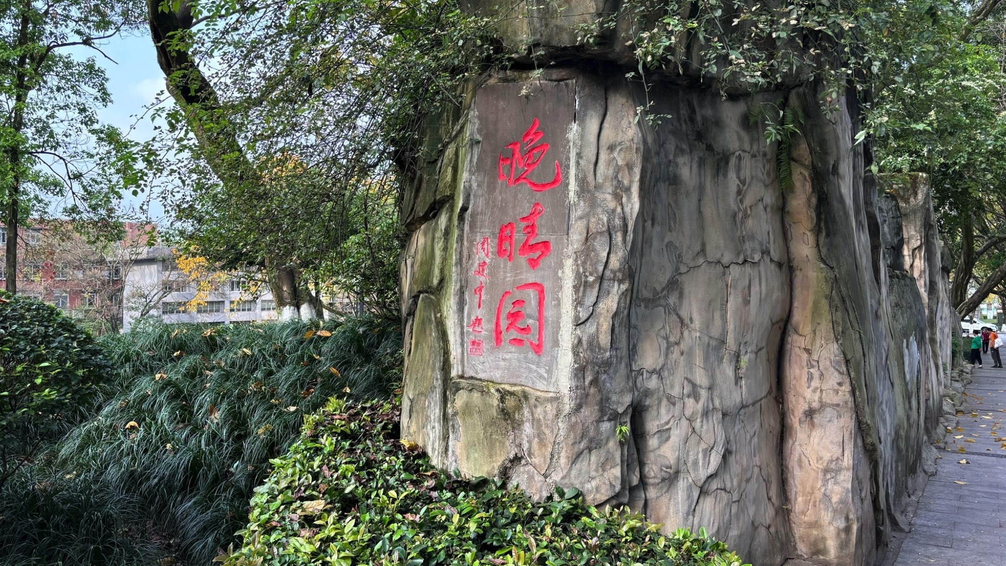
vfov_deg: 40.2
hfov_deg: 66.1
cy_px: 262
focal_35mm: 29
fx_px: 774
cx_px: 507
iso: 50
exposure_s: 1/277
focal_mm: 5.96
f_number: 1.6
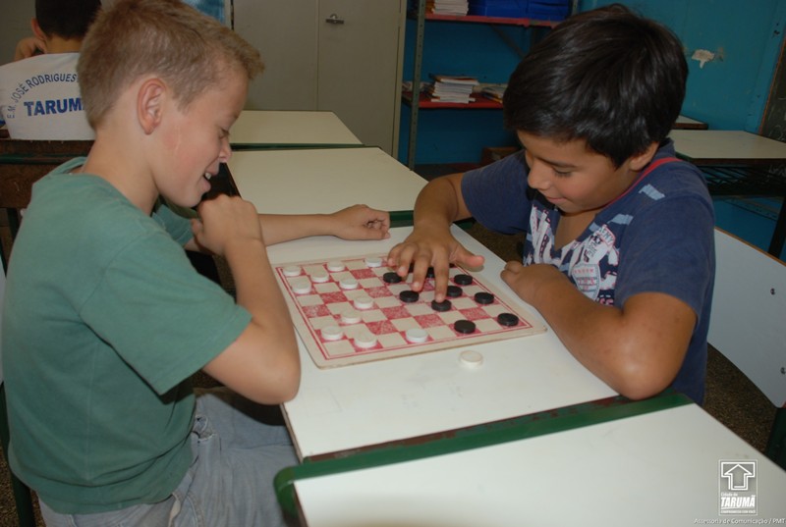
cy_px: 264
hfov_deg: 61.8
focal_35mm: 30
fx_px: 656
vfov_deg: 43.8
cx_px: 393
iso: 200
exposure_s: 1/60
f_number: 3.8
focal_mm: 20
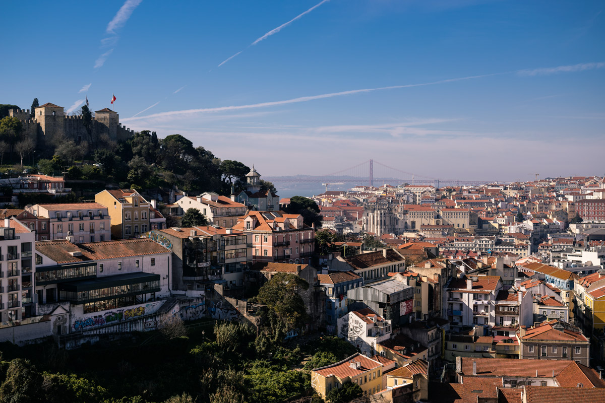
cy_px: 202
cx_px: 302
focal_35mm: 50
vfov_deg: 27.0
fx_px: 840
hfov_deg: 39.6
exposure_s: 1/500
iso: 100
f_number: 5.6
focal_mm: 50
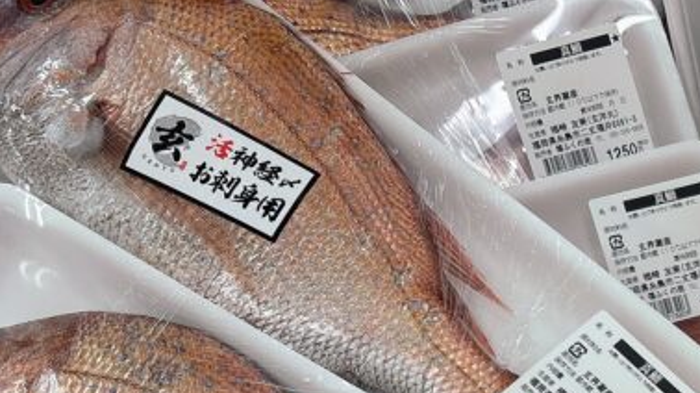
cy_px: 606
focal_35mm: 72
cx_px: 769
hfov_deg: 27.0
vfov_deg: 15.3
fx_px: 1335
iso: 64
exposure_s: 1/120
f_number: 1.6
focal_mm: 5.96
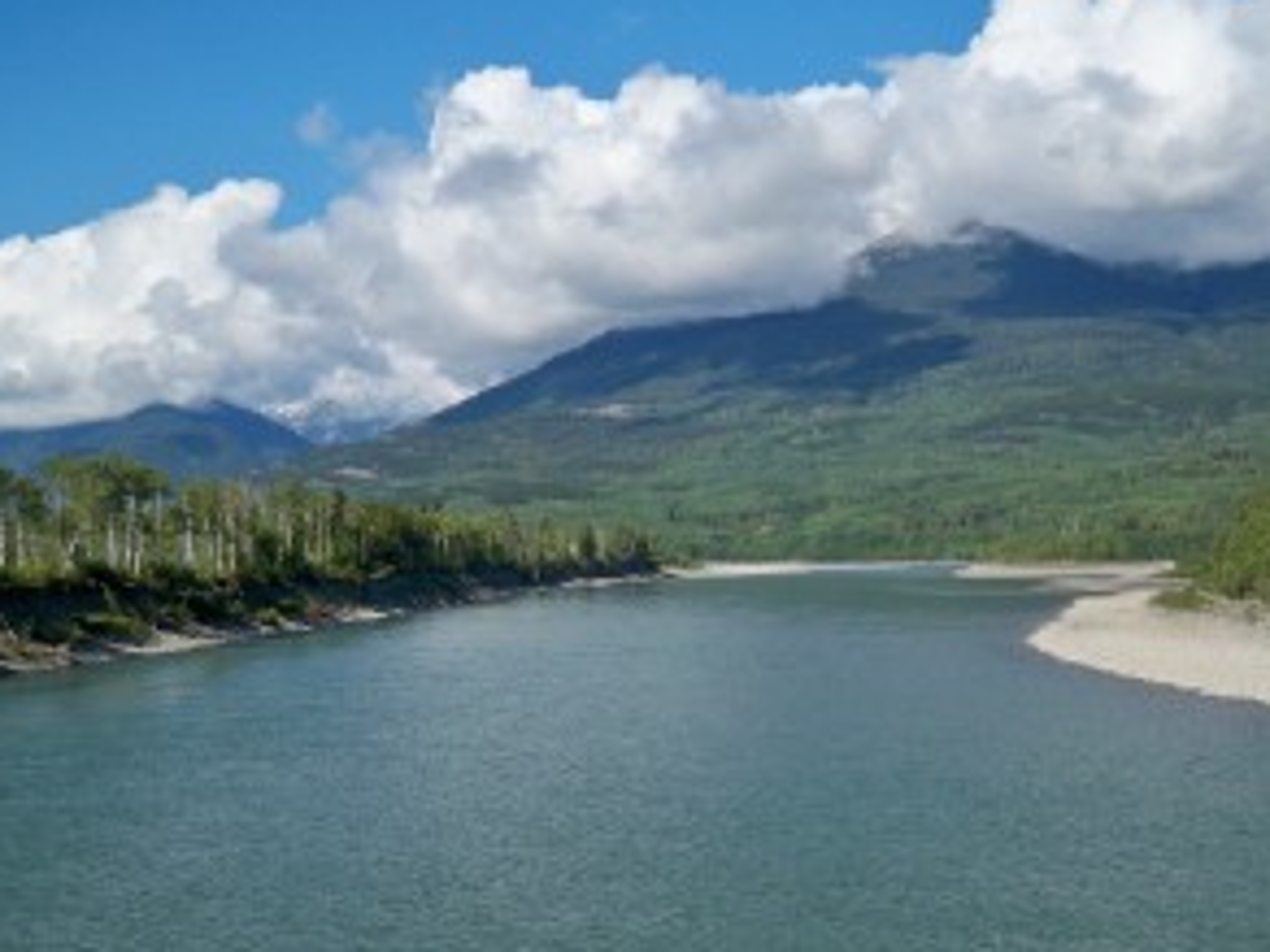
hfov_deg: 39.5
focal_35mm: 48
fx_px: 1761
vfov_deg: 30.2
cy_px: 530
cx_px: 761
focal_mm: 6.3
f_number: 4.7
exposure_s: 1/640
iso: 64
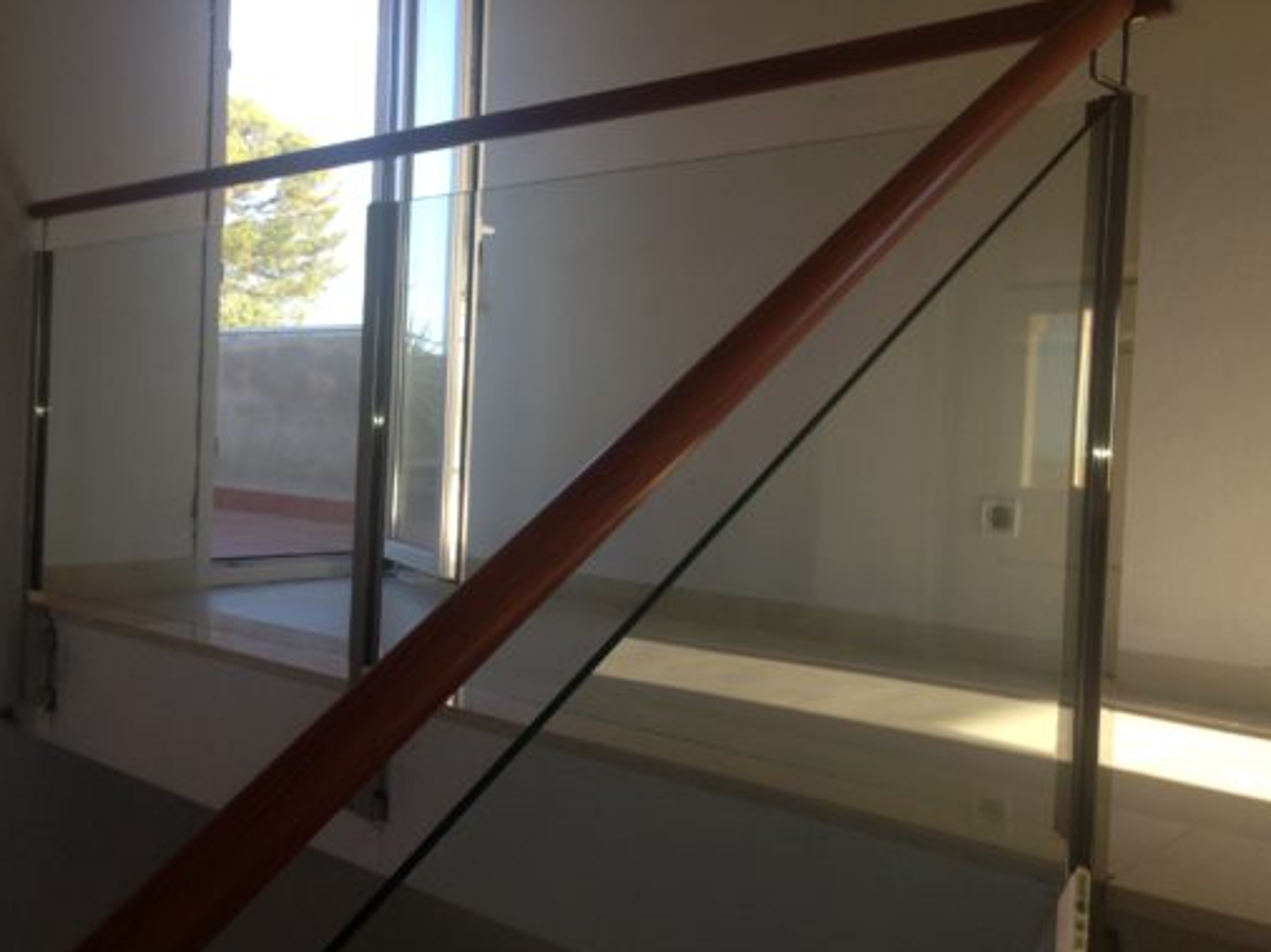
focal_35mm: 37
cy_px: 448
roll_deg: -4.0
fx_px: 1358
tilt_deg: -0.9
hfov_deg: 50.2
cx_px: 624
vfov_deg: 38.6
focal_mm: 4.12
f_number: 2.4
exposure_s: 1/252
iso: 50
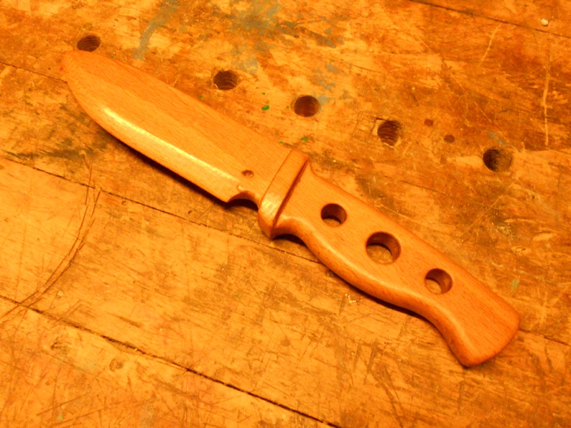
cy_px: 214
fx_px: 528
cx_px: 286
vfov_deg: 44.2
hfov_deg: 56.8
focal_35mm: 32
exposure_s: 1/20
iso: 400
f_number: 3.5
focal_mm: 5.8
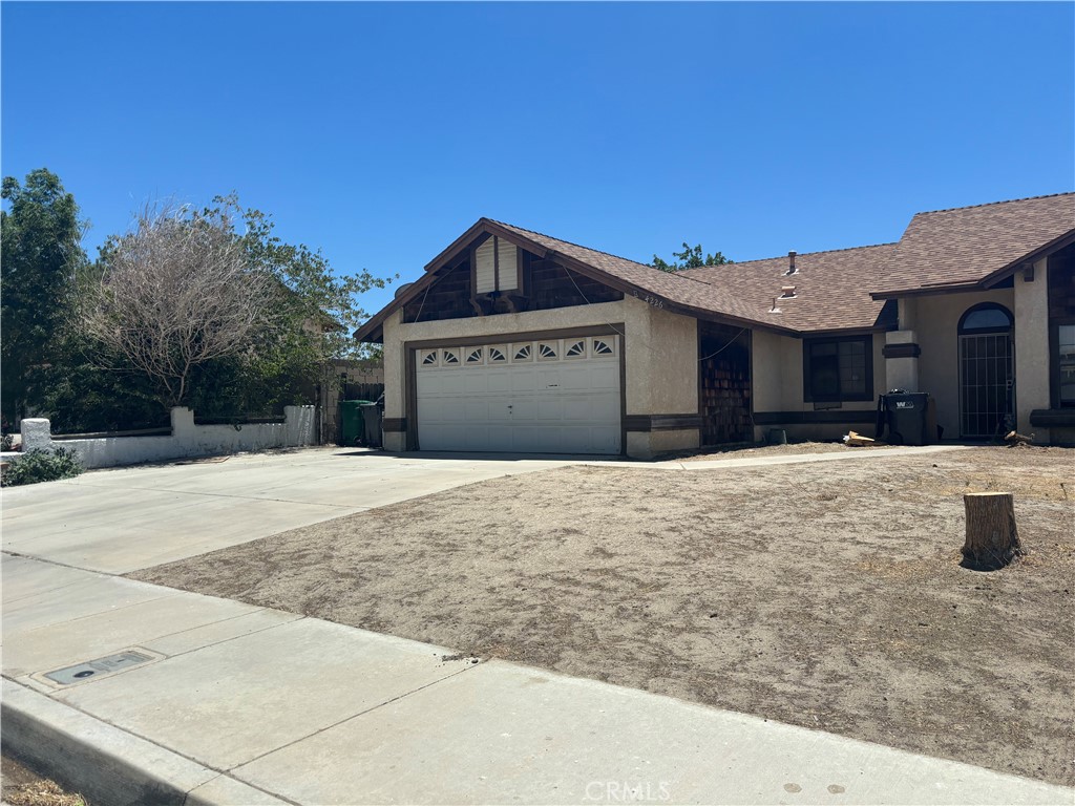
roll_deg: +0.6
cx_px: 538
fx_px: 807
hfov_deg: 67.3
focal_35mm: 26
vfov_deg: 53.1
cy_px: 403
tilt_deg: -0.9
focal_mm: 5.96
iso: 50
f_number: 1.6
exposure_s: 1/5618
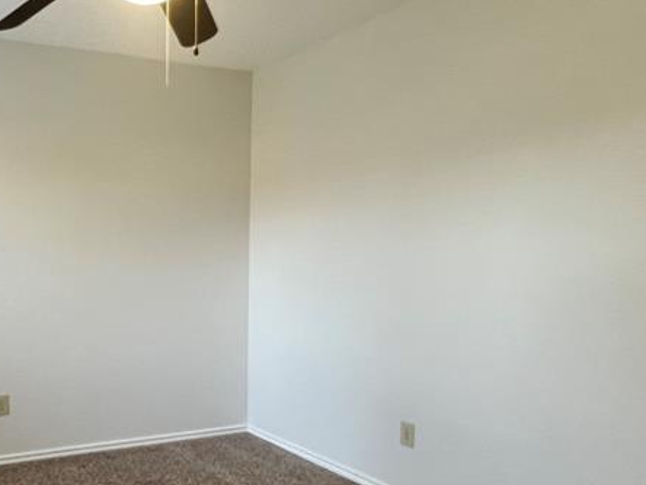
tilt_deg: -5.6
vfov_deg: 46.1
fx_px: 560
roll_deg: +1.2
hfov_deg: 54.3
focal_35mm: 30
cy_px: 322
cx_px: 97
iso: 200
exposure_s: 1/120
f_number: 1.8
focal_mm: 1.57
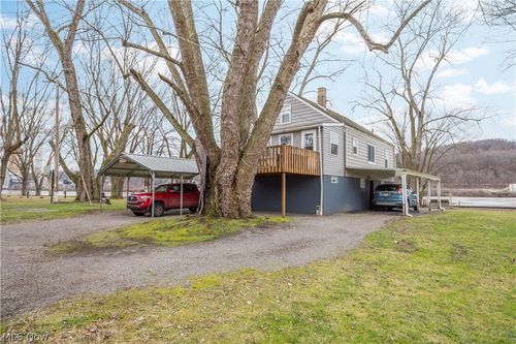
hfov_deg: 81.2
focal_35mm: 21
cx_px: 258
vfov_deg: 59.5
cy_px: 172
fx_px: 301
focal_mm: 14
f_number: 6.3
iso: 100
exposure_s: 1/125
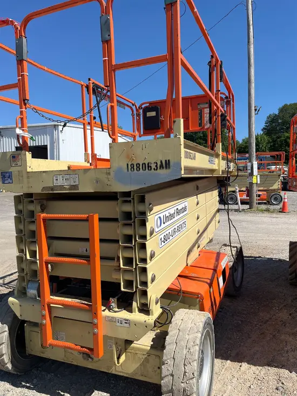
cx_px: 148
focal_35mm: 26
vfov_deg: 67.3
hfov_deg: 53.1
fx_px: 297
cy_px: 198
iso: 50
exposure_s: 1/4651
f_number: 1.6
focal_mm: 5.1
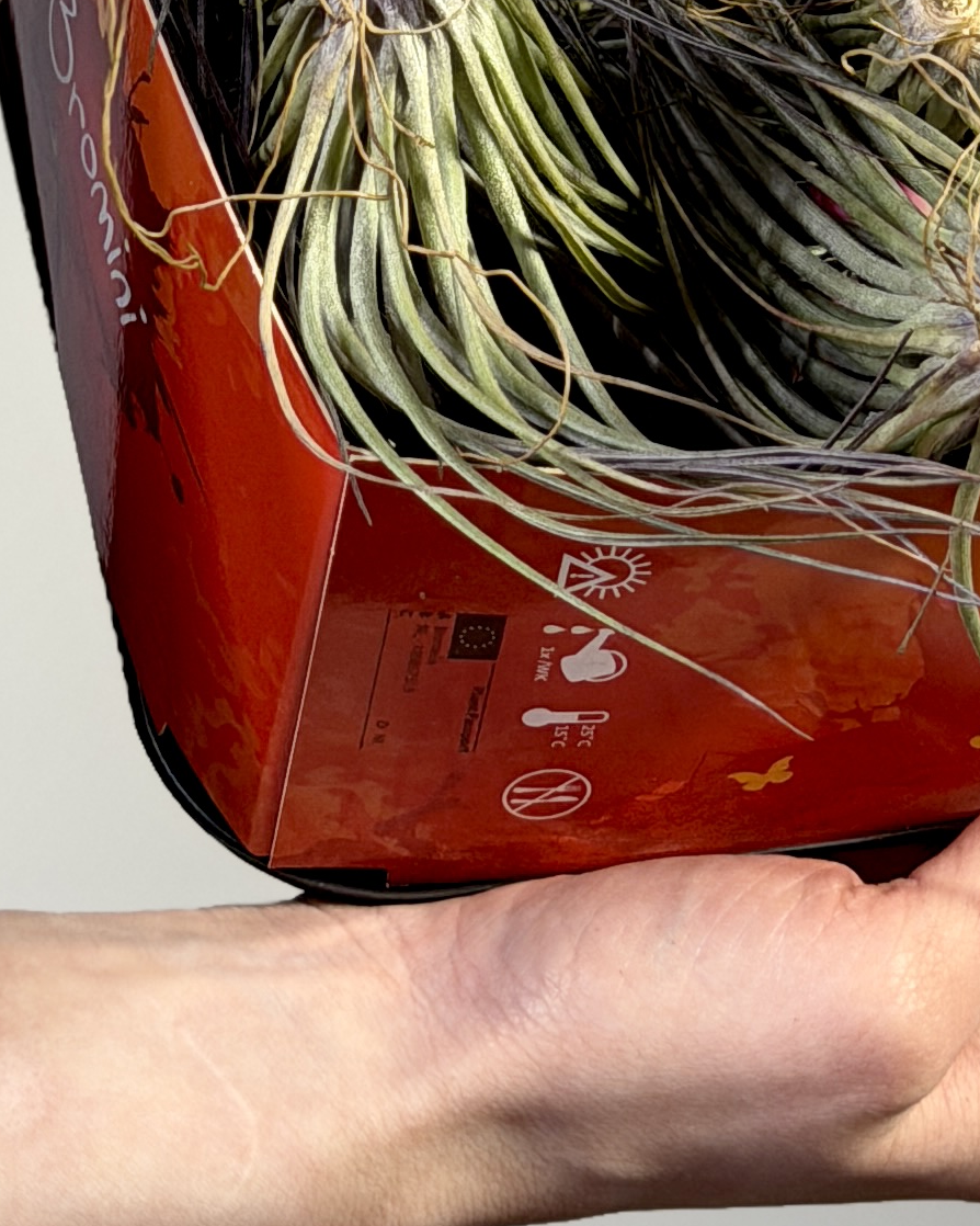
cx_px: 795
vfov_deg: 10.9
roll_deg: -0.4
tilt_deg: -14.6
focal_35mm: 169
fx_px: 6129
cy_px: -802
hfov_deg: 9.1
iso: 100
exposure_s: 1/108
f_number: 1.78
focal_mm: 6.76
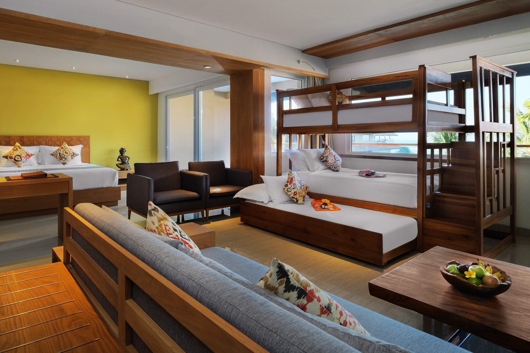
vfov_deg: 77.3
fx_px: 221
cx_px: 265
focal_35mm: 15
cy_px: 176
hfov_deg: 100.4
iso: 800
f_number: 9
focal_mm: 10
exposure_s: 1/7
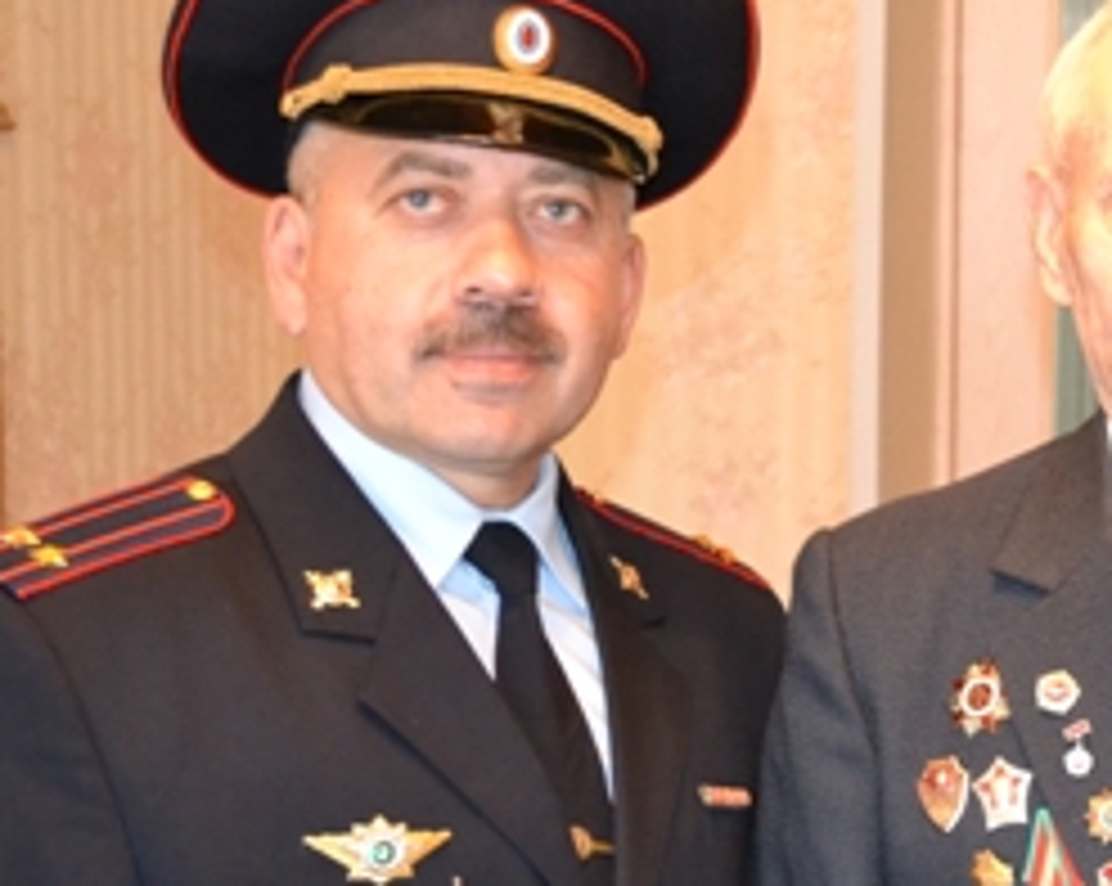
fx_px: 3123
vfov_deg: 16.0
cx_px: 1261
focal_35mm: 95
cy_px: 740
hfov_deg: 19.3
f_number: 4.2
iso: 2800
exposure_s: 1/60
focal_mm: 26
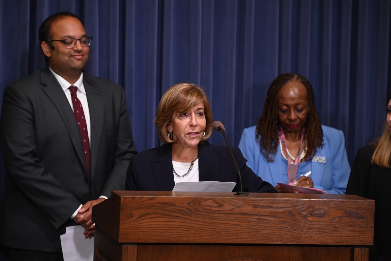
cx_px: 196
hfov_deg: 16.8
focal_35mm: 122
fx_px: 1325
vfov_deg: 11.2
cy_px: 130
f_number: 3.5
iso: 3200
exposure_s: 1/320
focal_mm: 122
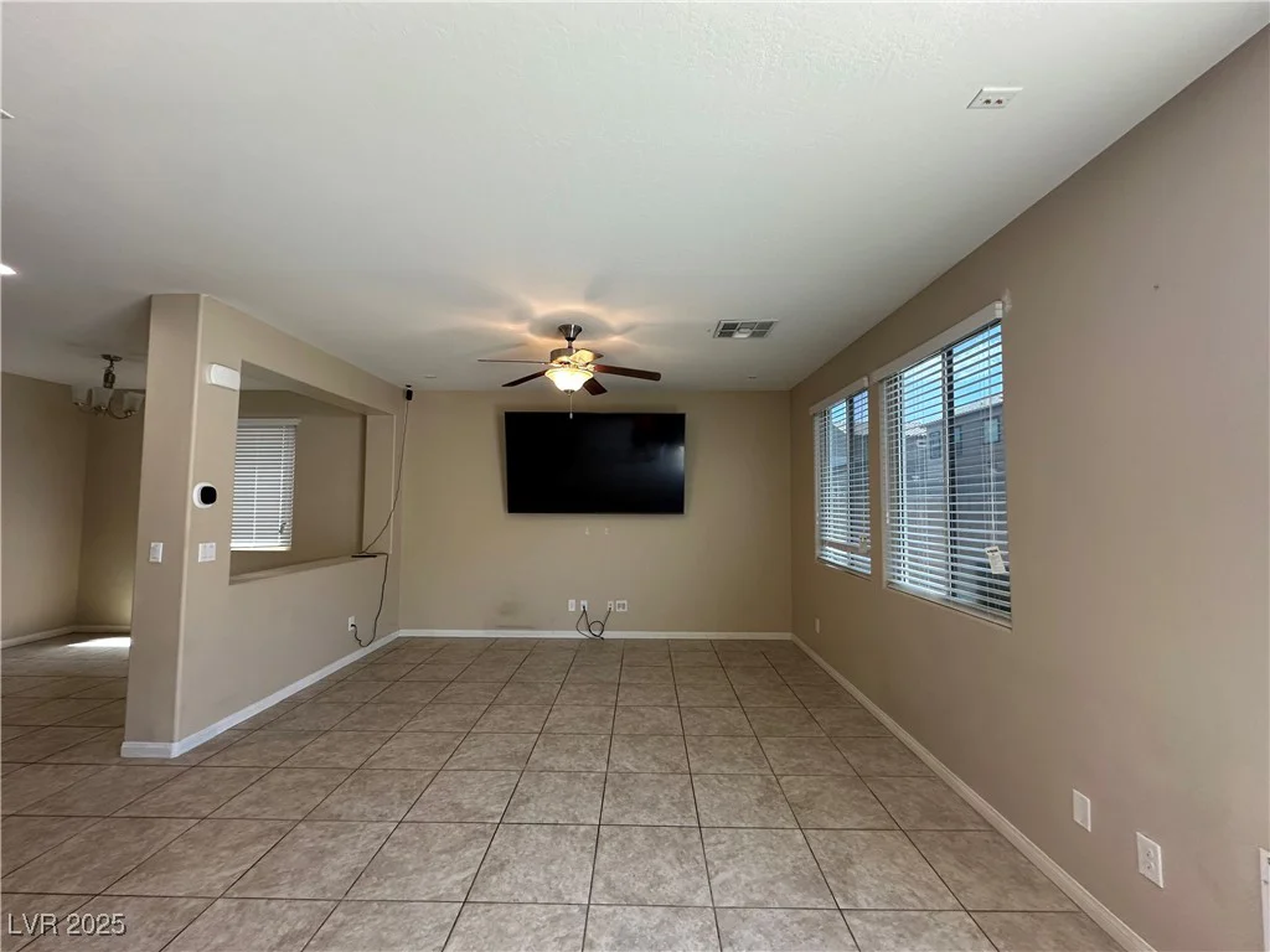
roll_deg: -0.4
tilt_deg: +3.9
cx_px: 635
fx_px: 514
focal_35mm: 14
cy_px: 476
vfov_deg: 85.7
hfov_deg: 102.1
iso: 200
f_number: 2.2
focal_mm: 2.22
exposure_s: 1/120
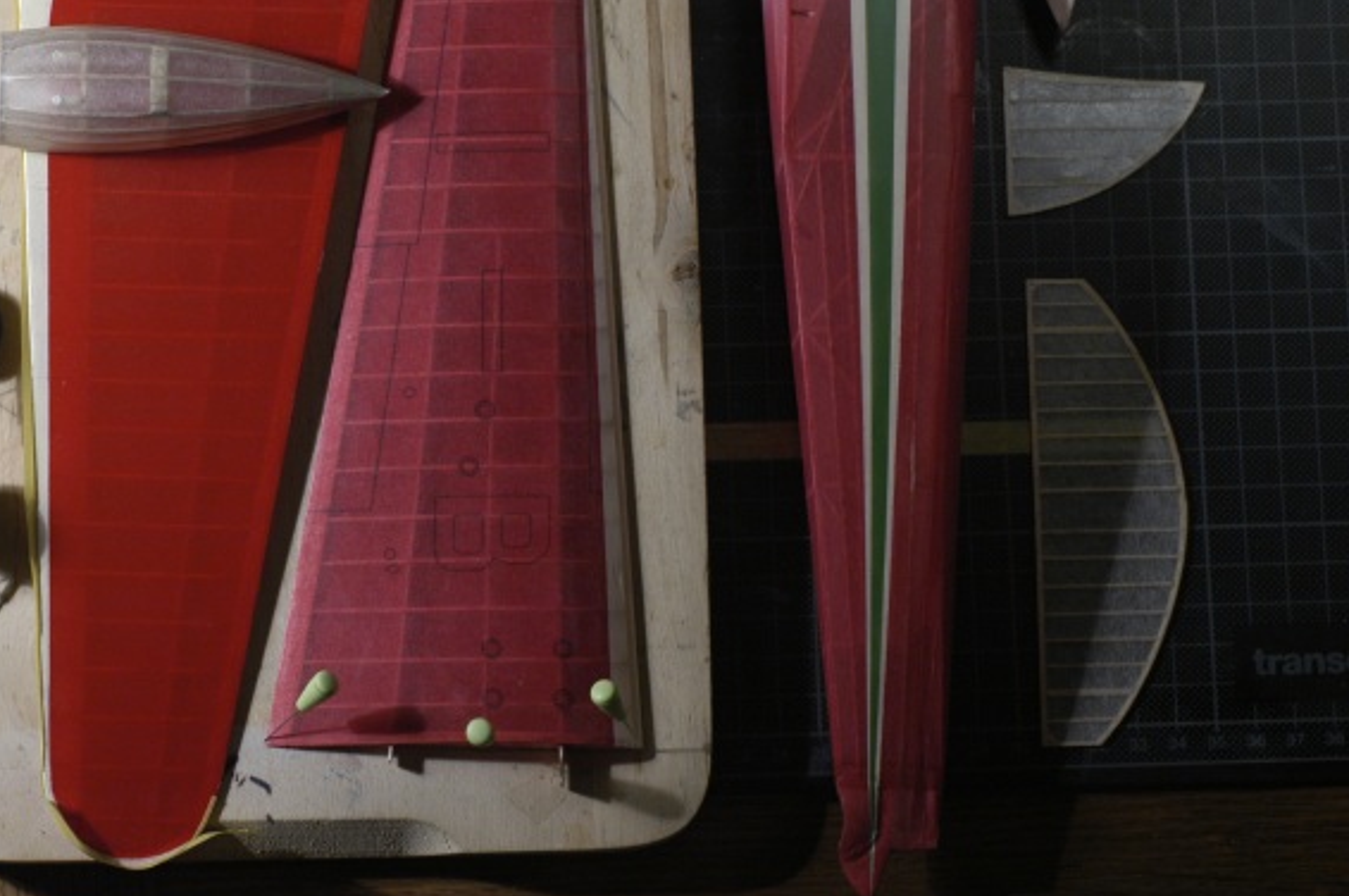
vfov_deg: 12.9
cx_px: 398
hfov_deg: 19.2
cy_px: 272
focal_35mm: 106
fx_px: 3967
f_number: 3.3
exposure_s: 1/45
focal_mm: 50
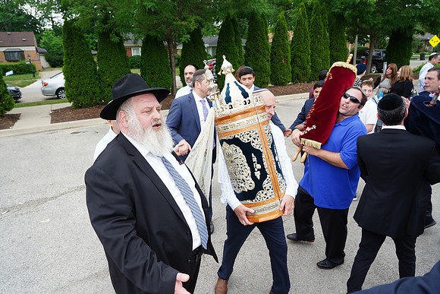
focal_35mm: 24
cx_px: 220
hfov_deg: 73.7
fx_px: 293
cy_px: 147
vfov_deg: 53.2
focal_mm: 24
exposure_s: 1/250
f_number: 4.5
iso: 200
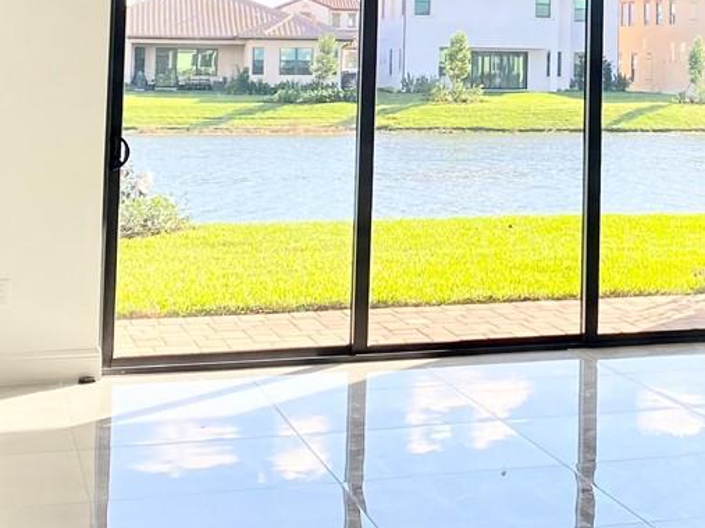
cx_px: 667
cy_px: -40
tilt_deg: +3.3
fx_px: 1670
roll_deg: -1.4
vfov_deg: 17.4
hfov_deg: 23.1
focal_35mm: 82
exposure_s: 1/463
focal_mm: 4.25
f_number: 1.8
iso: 32
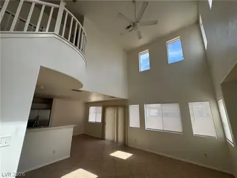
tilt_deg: +13.3
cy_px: 89
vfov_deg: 85.7
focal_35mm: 14
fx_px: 96
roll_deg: -0.5
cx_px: 118
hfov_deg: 102.1
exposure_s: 1/456
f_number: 2.2
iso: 40
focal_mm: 2.22
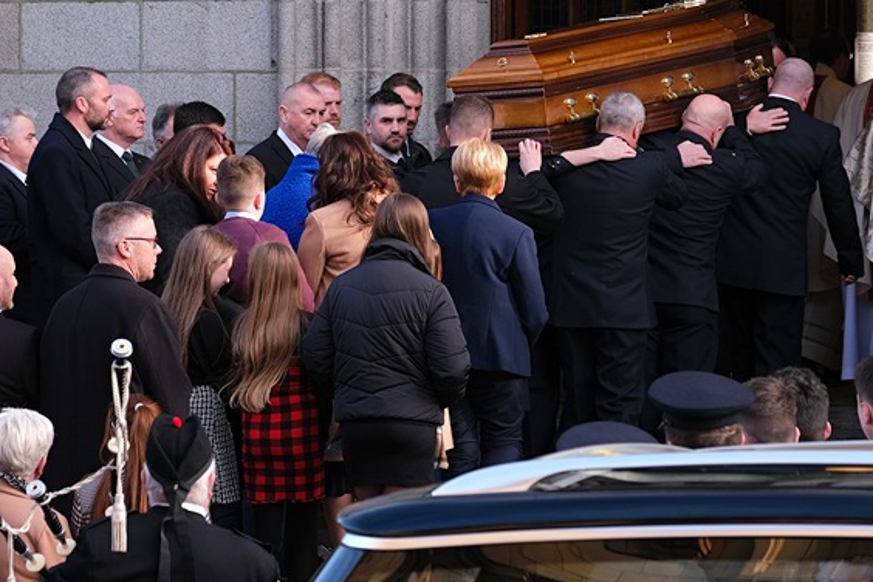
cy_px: 167
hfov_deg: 10.7
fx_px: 4680
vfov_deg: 7.1
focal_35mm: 193
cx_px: 331
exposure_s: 1/250
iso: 400
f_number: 4.5
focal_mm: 80.4
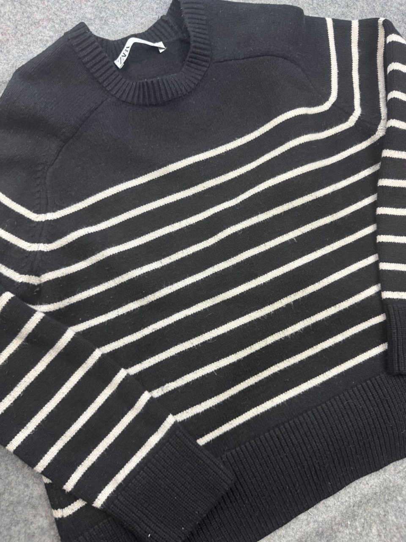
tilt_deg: -61.9
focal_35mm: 24
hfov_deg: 56.8
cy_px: 271
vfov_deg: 71.6
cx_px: 203
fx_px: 375
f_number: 1.78
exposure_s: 1/100
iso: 160
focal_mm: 6.76
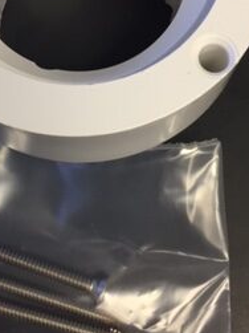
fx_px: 710
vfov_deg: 26.0
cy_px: 85
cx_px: 91
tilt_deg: -76.3
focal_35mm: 74
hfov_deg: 19.8
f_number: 2.2
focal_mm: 4.15
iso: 64
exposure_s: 1/30
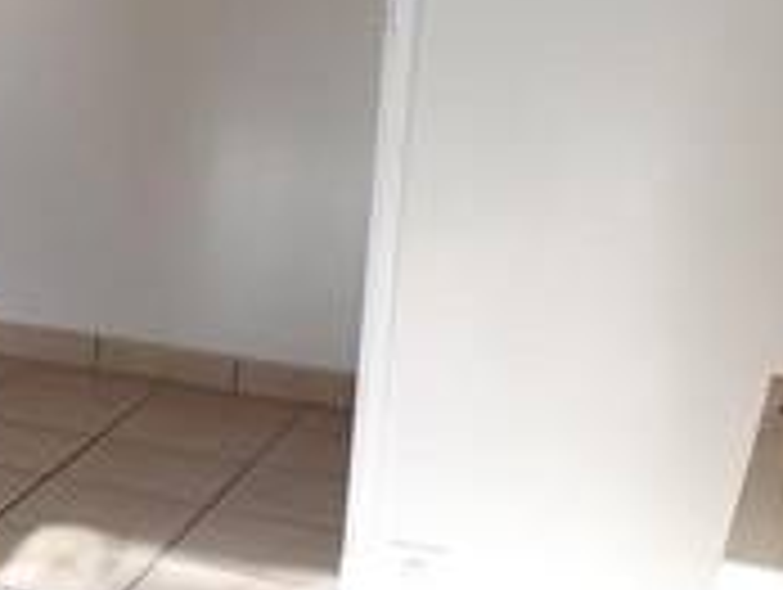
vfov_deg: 15.8
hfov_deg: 17.9
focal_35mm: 93
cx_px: -518
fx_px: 2107
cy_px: 113
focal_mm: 3.6
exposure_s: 1/33
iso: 40
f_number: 1.9
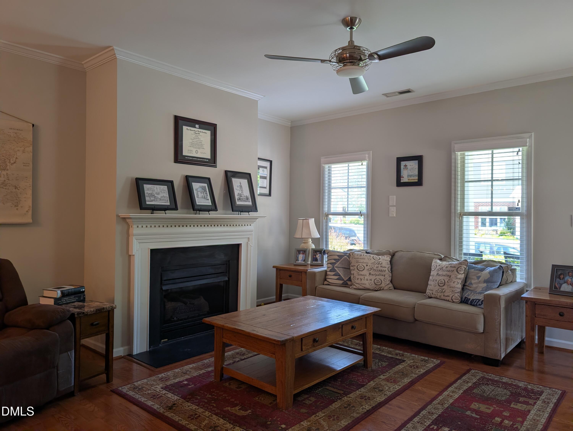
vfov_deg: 56.9
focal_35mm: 24
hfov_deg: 71.5
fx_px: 398
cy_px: 216
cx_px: 286
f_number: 1.68
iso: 31
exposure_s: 1/60
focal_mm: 6.9
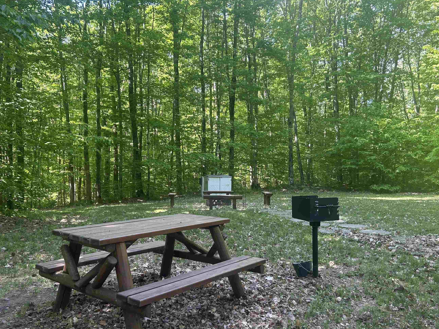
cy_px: 178
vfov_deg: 45.4
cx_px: 209
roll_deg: -1.0
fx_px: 393
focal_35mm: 31
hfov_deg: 58.3
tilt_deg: -2.3
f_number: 1.5
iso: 32
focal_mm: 5.7
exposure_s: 1/121
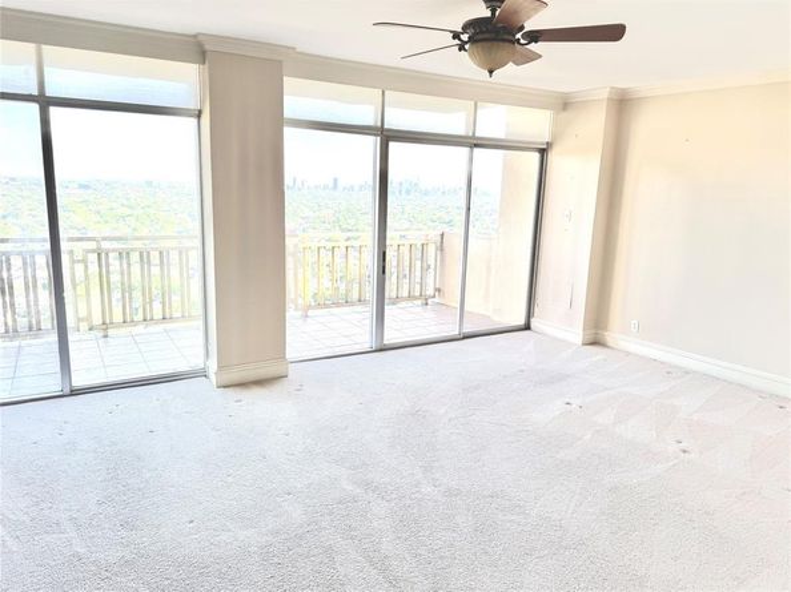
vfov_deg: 56.8
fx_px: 548
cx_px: 396
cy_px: 296
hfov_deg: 71.6
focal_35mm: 24
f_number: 1.78
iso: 100
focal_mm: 6.76
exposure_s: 1/416
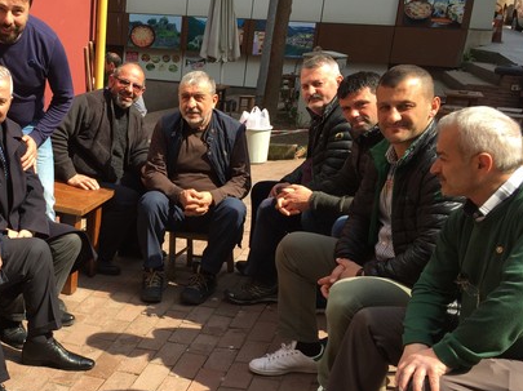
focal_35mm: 48
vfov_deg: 30.0
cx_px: 105
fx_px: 725
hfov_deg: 38.2
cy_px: 256
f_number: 2.2
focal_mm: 4.15
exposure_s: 1/590
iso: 32
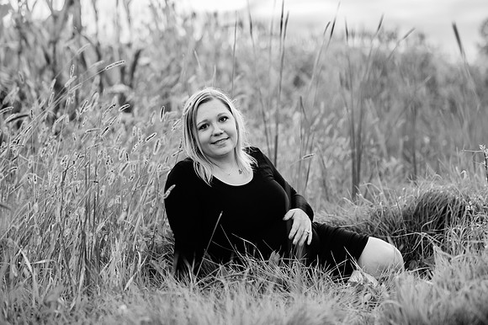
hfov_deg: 23.9
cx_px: 244
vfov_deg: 16.1
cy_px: 162
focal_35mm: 85
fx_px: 1152
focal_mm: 85
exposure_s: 1/320
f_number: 3.2
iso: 500
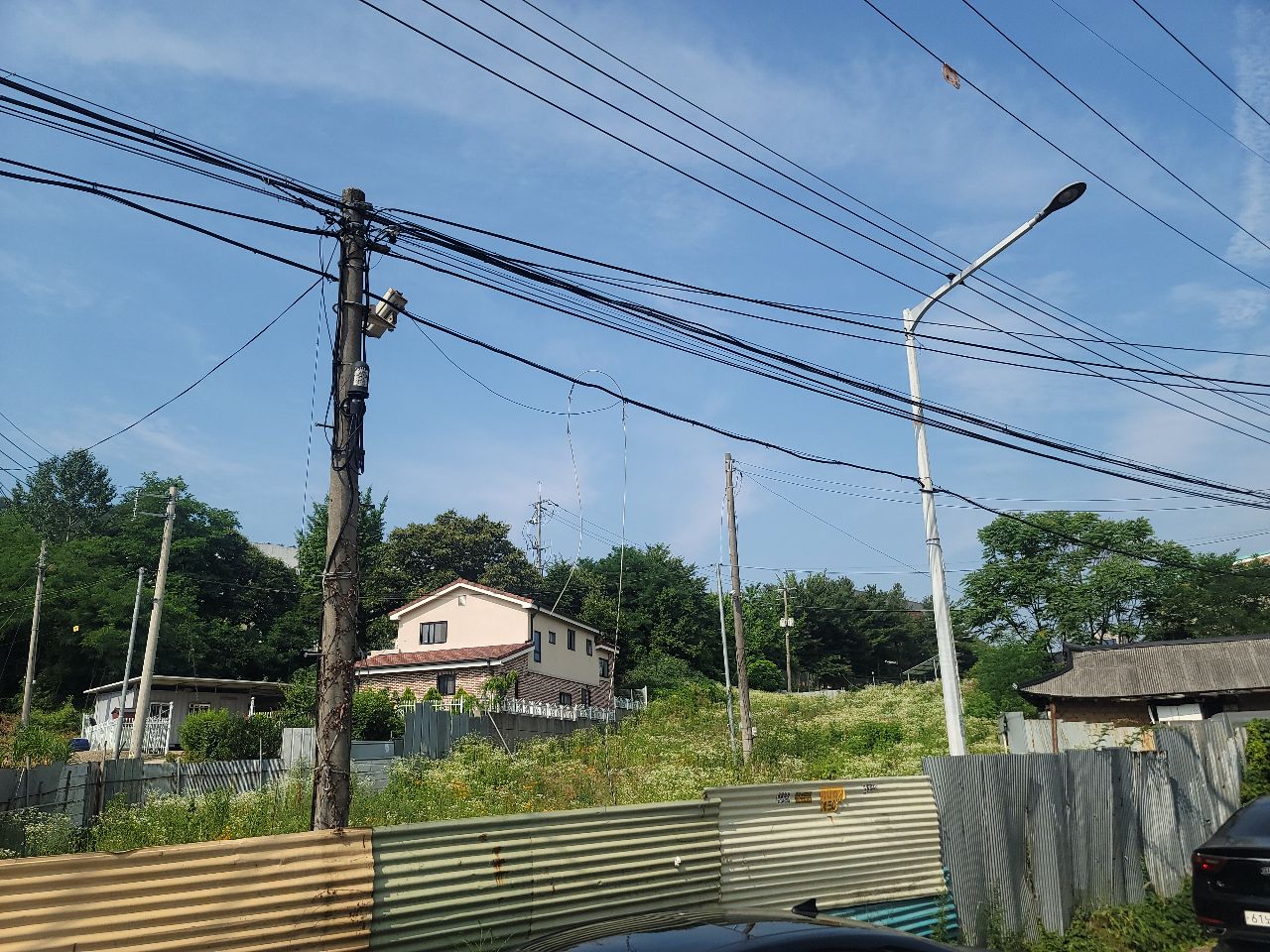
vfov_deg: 54.9
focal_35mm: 25
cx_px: 635
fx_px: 917
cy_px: 476
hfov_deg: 69.4
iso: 50
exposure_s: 1/2224
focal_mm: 7
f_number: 1.8
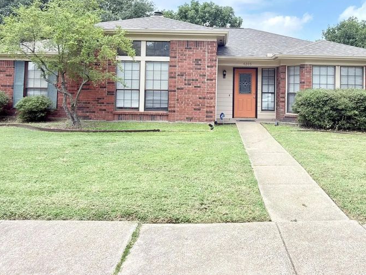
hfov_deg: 56.3
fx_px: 338
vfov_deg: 43.2
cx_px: 223
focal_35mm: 32
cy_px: 81
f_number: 2.2
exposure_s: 1/374
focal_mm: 2.22
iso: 25
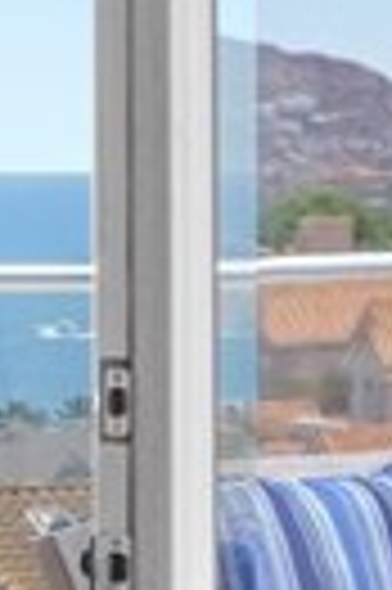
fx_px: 4487
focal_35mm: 274
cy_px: 209
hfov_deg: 4.7
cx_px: 1352
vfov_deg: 7.5
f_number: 8
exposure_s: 1/60
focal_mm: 35
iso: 250
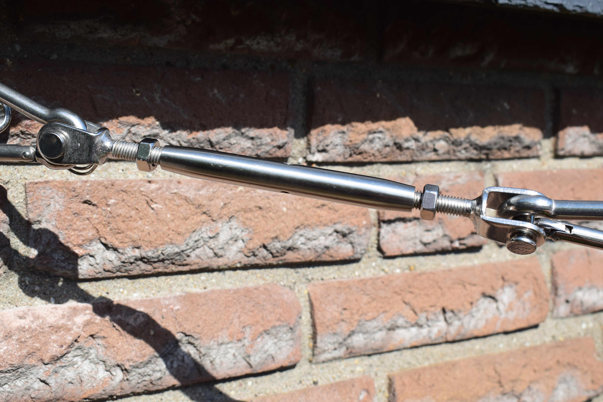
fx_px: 854
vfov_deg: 26.5
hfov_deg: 38.9
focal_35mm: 51
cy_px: 201
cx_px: 302
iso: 360
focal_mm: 34
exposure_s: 1/500
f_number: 11
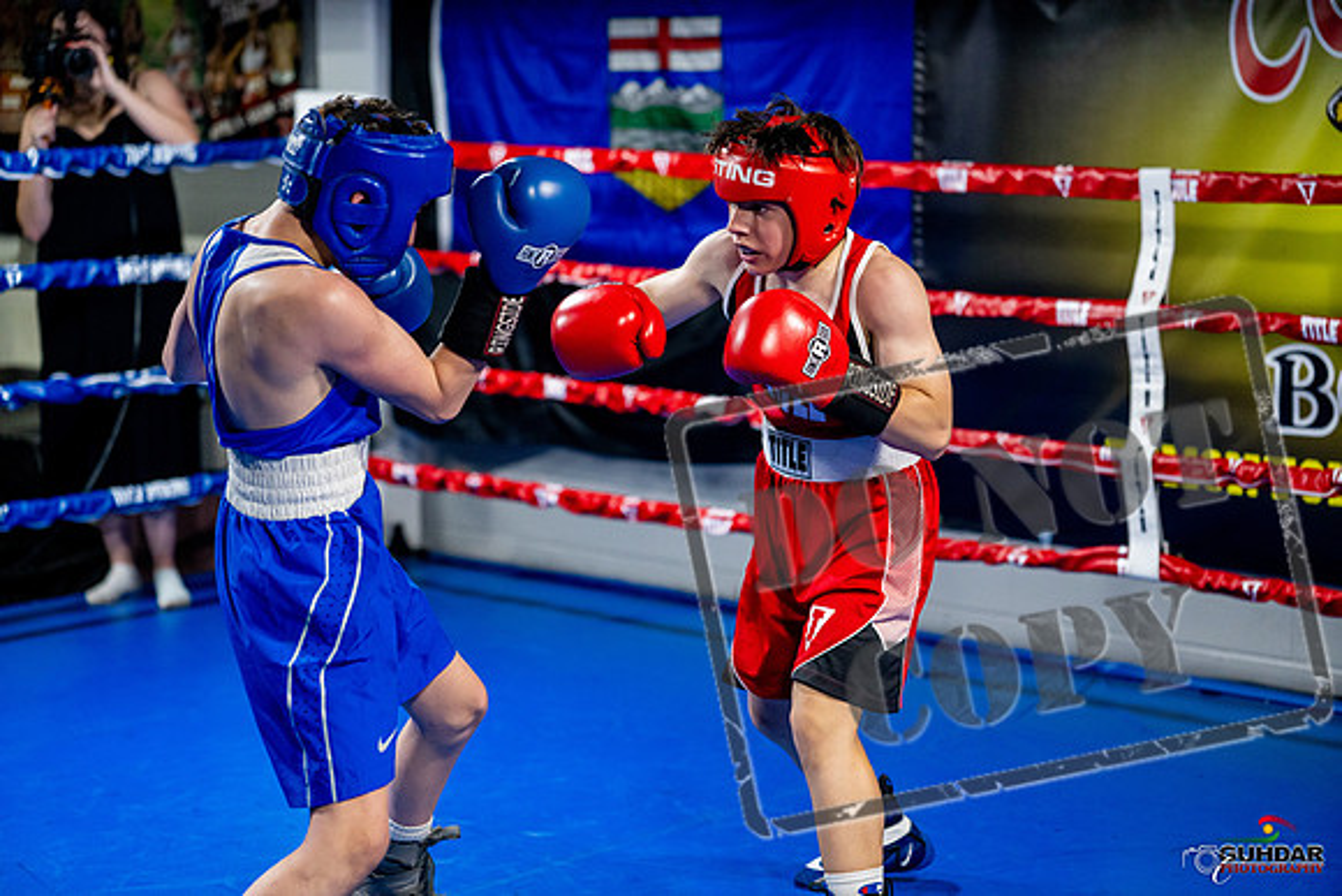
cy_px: 448
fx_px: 2610
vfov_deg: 19.5
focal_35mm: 70
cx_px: 671
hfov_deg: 28.8
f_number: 2
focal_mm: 70
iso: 4000
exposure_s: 1/1000
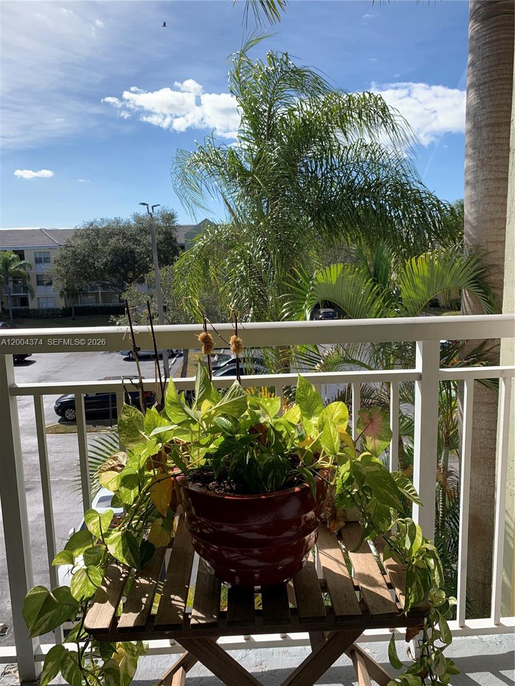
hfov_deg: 53.1
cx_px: 258
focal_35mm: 26
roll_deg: +1.6
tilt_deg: -8.3
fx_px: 516
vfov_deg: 67.3
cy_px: 343
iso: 25
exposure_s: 1/1250
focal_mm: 4.25
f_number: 1.8
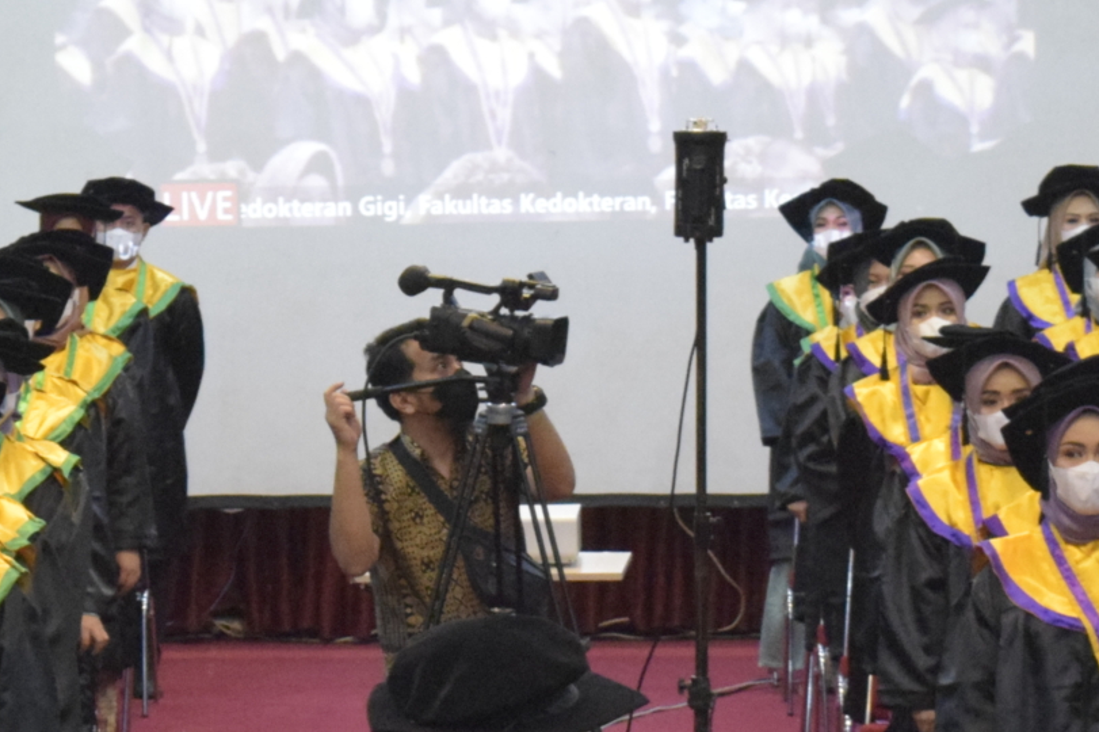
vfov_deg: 5.3
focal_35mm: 261
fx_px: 7951
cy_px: 456
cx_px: 530
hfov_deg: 7.9
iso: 5000
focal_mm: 55
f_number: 5.6
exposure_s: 1/60
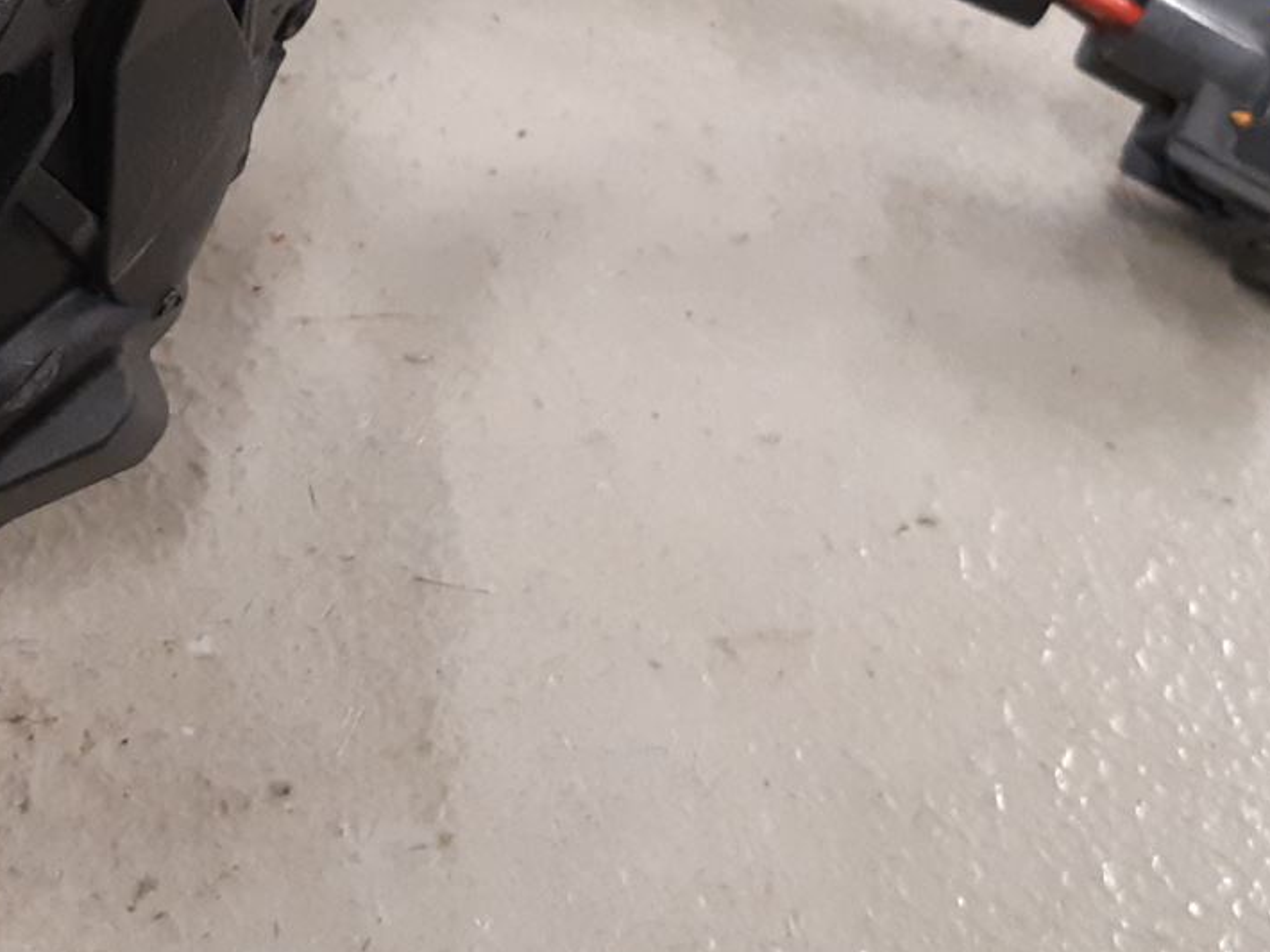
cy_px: -30
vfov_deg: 19.0
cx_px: 64
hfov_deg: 25.0
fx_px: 2751
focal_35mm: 75
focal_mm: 3.93
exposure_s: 1/50
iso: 250
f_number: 1.7
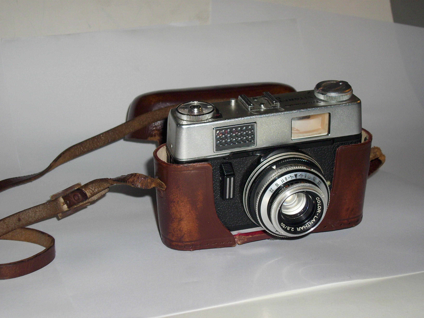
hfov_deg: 34.9
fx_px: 674
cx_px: 212
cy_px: 159
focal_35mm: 55
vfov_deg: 26.6
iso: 100
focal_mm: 10.7
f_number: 7.6
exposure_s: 1/60
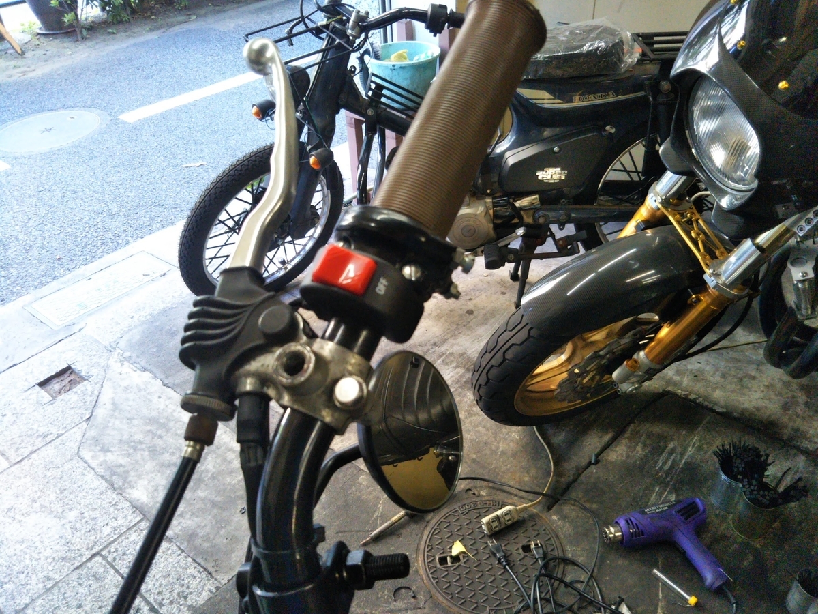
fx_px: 709
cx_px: 409
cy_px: 307
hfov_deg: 60.0
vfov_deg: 46.8
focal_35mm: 30
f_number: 2.2
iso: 195
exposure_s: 1/46
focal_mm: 4
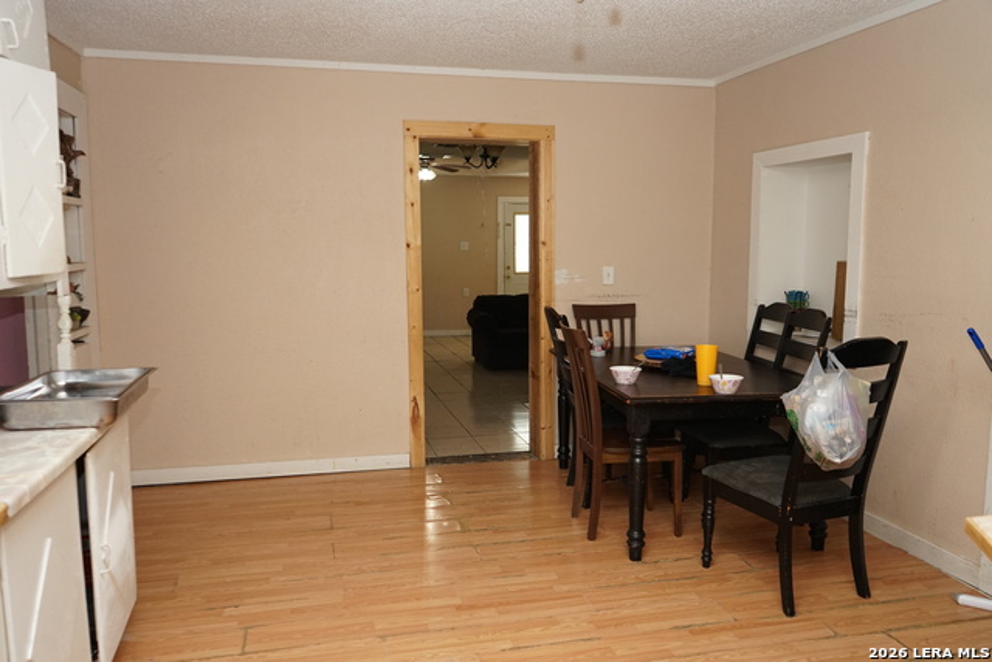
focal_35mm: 28
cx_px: 496
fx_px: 772
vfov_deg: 46.4
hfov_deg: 65.5
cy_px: 331
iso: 1600
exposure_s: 1/160
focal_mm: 28
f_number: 3.5
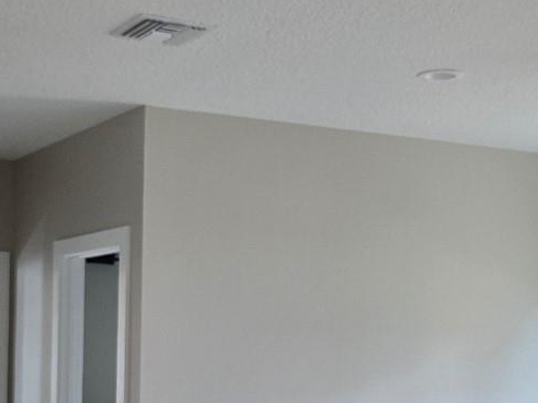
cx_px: 239
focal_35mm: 75
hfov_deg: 26.0
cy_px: 346
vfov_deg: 19.3
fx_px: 1165
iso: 250
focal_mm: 5.4
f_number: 1.8
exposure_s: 1/120
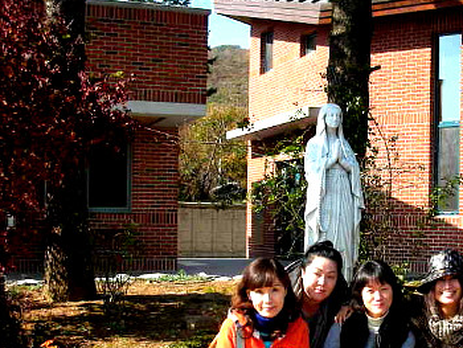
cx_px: 327
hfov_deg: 29.9
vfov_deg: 22.8
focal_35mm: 64
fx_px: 857
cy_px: 255
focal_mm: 5.8
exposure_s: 1/342
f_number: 3
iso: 50
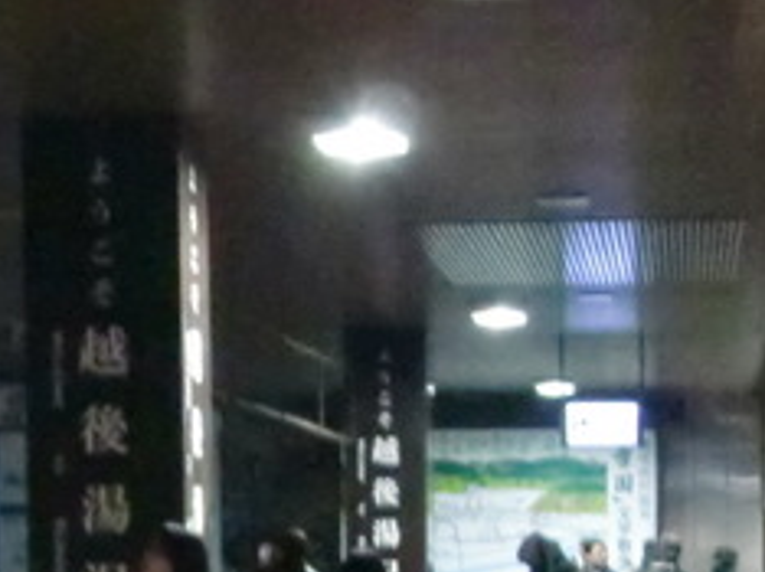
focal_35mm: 130
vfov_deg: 11.2
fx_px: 2870
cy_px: 660
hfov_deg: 14.4
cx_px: -294
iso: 1600
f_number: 3.9
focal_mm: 6.66
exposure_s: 1/30
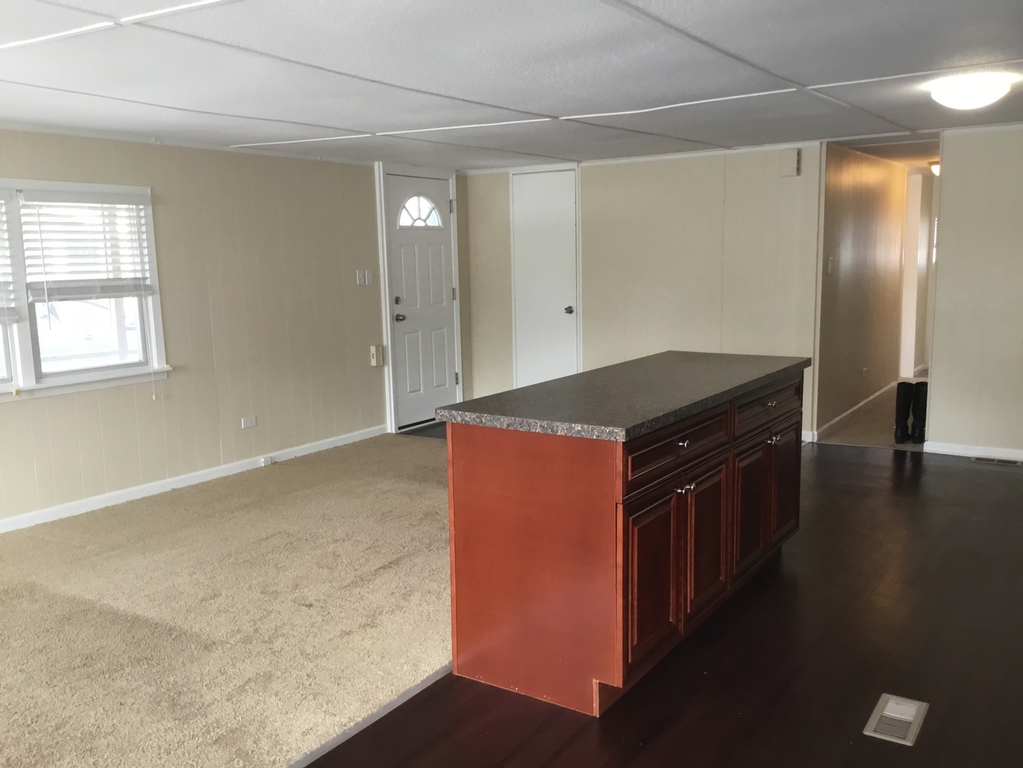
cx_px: 512
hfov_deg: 58.4
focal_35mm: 31
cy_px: 384
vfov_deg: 45.4
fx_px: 916
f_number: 2.4
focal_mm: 3.3
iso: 80
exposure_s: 1/33
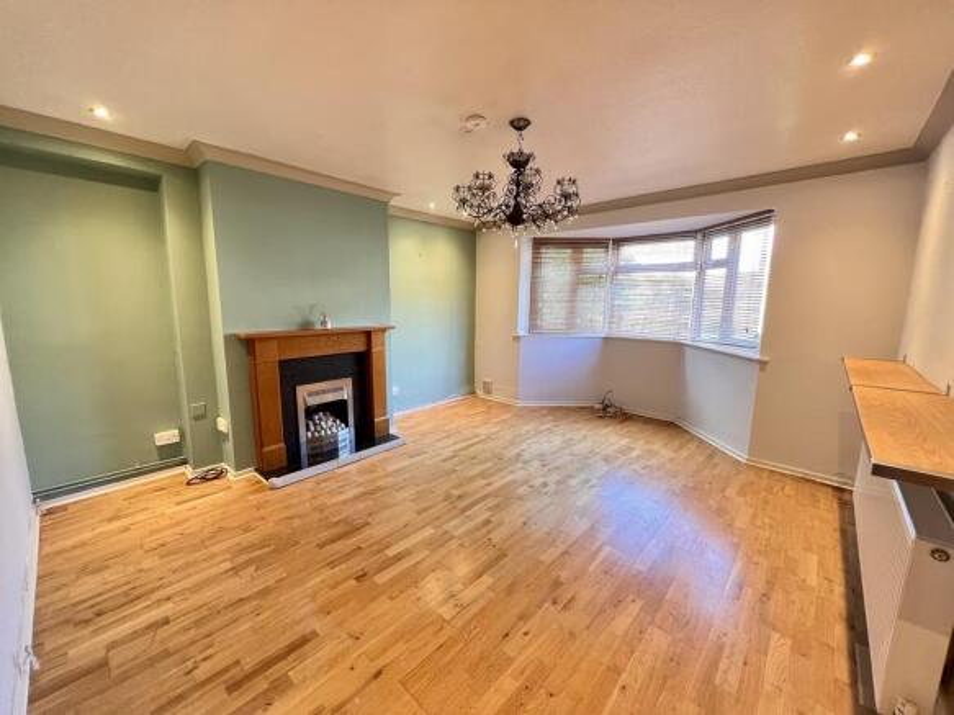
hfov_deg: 106.2
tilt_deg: -8.9
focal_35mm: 13
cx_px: 477
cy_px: 358
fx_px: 358
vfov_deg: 89.9
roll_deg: -0.9
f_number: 1.8
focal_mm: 1.57
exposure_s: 1/60
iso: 320
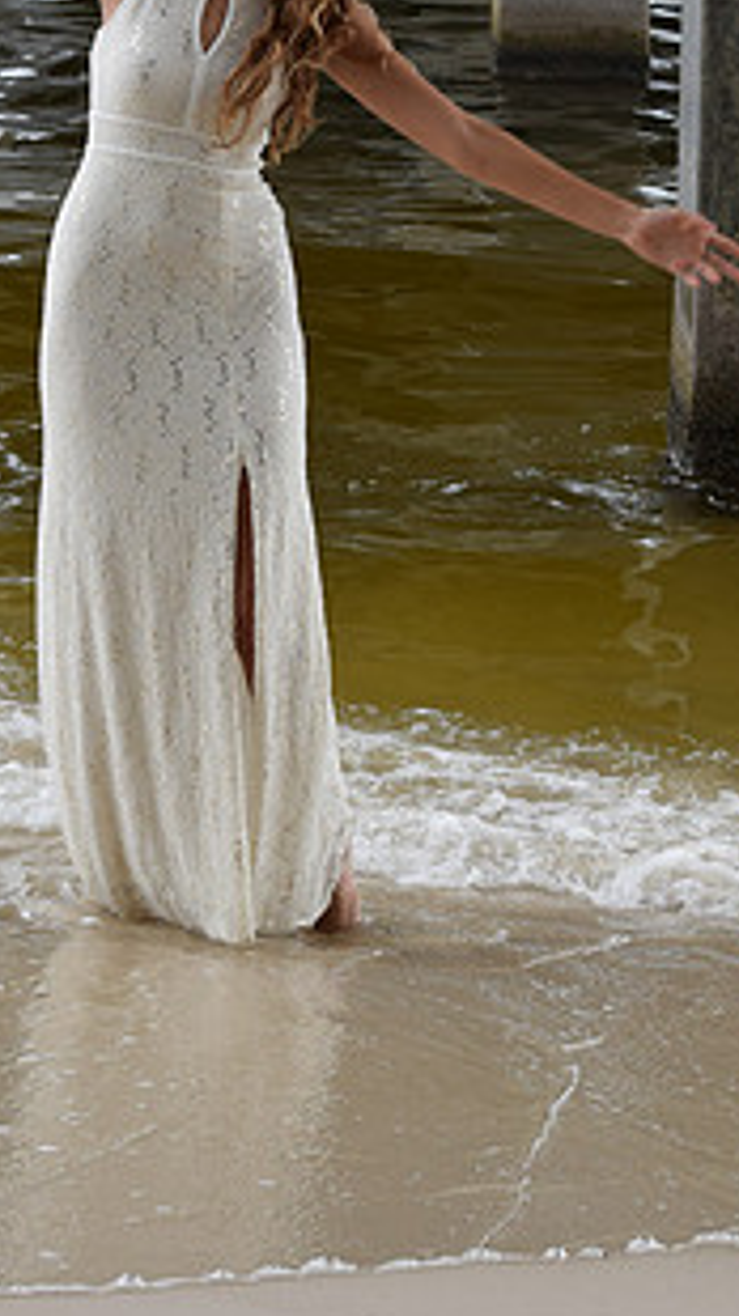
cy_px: 127
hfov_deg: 7.5
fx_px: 5652
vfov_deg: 13.2
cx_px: 333
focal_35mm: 162
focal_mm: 55
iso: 400
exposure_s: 1/250
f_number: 8
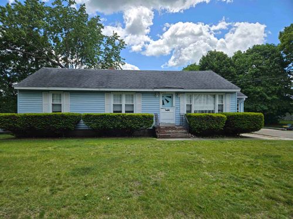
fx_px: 195
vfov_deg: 58.9
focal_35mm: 23
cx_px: 146
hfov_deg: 73.9
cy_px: 110
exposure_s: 1/2163
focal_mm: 5.4
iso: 25
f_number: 1.8
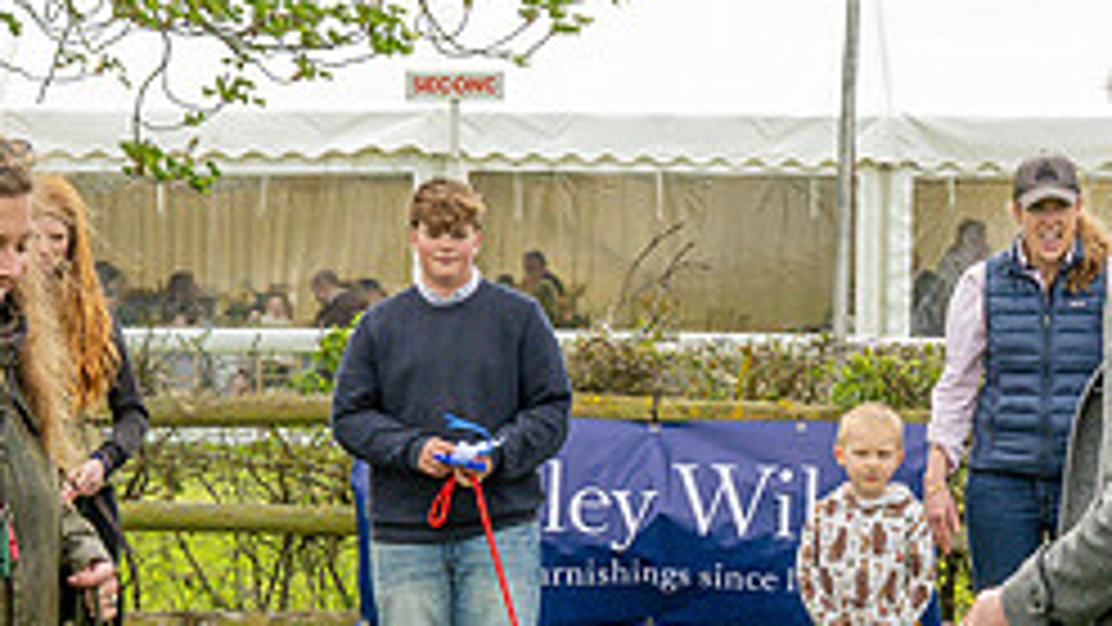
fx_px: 6163
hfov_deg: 10.3
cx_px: 764
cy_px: 719
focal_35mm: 209
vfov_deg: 5.8
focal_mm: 41
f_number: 8
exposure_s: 1/320
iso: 400
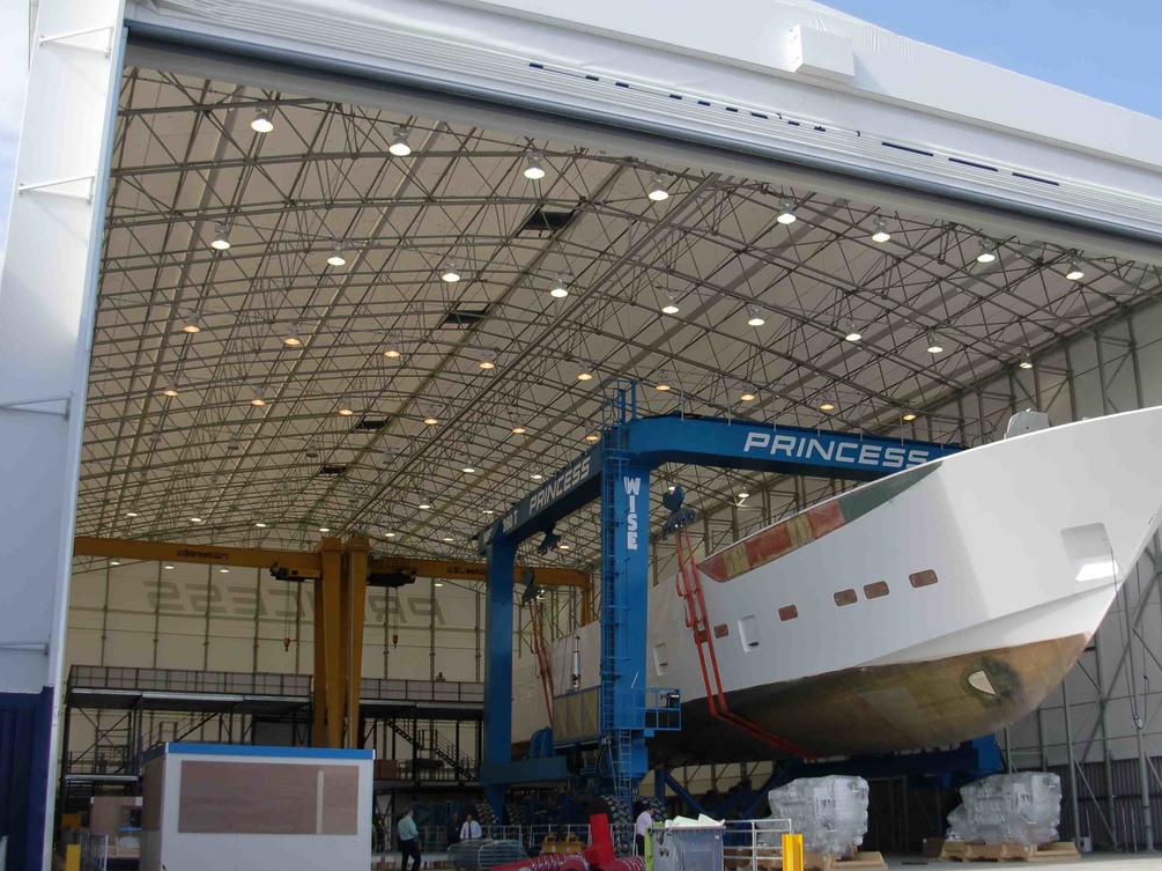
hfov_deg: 43.8
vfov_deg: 33.6
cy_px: 446
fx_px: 1443
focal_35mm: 43
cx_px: 641
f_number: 2.8
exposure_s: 1/800
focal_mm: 6.3
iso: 64
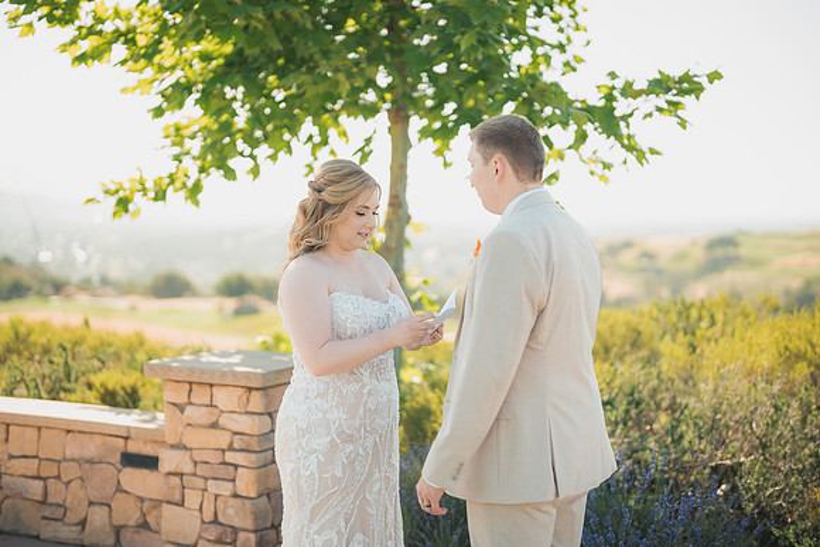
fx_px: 1139
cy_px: 274
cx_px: 410
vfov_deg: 27.0
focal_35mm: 50
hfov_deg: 39.6
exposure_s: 1/1250
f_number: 1.4
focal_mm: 50
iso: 50
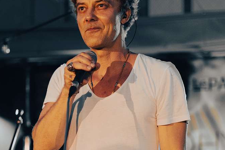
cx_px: 123
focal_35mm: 90
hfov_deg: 22.6
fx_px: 562
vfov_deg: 15.0
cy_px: 136
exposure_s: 1/250
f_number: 1.8
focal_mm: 50
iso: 2500
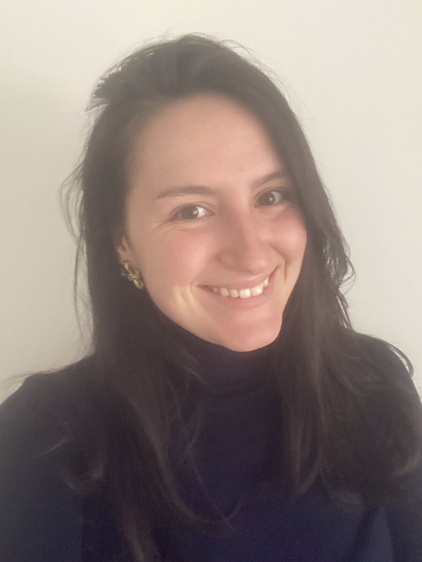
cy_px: 281
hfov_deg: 46.8
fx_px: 488
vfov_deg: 60.0
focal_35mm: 30
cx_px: 211
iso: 500
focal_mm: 2.71
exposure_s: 1/30
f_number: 2.2
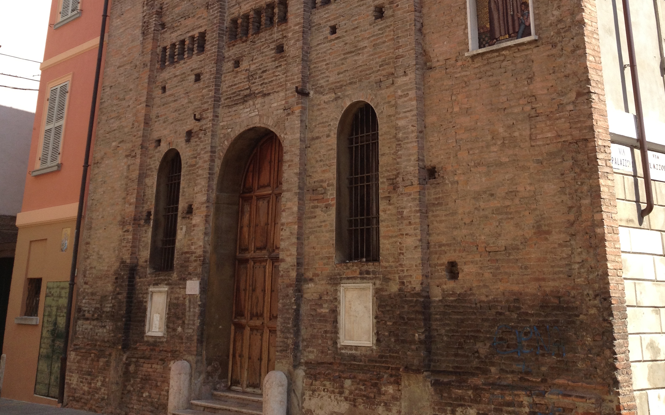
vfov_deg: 24.4
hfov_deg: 40.3
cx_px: 333
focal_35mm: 50
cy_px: -20
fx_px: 906
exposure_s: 1/726
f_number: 2.4
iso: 50
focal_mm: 4.28
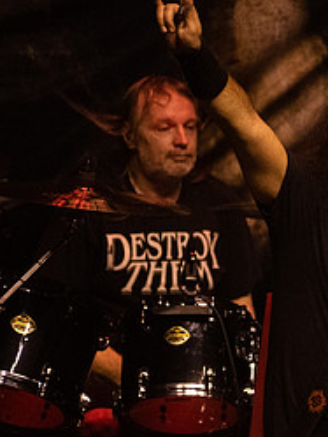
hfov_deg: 2.9
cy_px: 209
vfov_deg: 3.9
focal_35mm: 512
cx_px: 383
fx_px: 6463
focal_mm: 200
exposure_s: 1/100
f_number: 3.2
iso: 3200
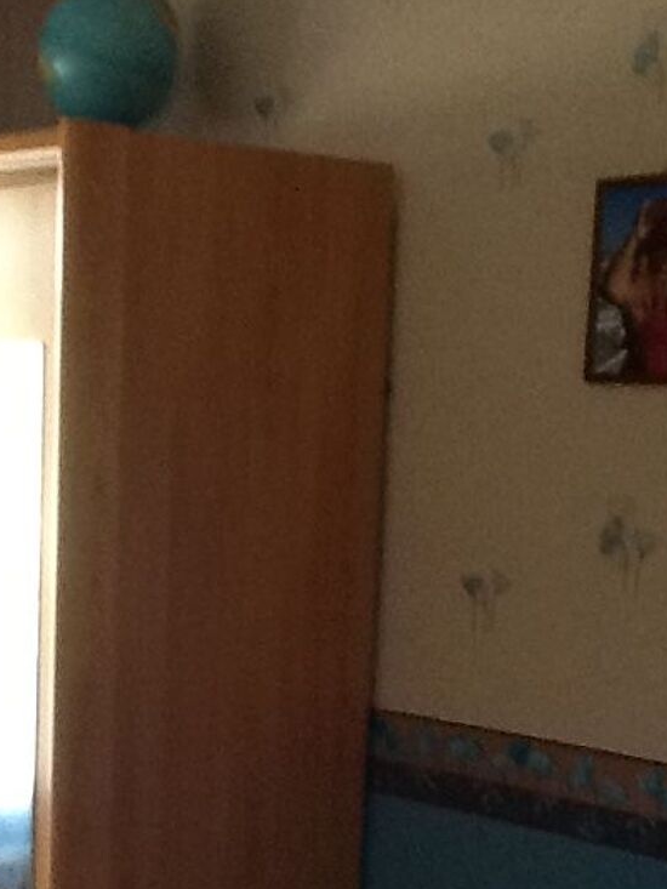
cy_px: 788
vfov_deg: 23.8
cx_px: 67
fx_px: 2055
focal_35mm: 80
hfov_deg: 18.1
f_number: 2.4
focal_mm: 2.03
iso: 160
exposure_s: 1/30
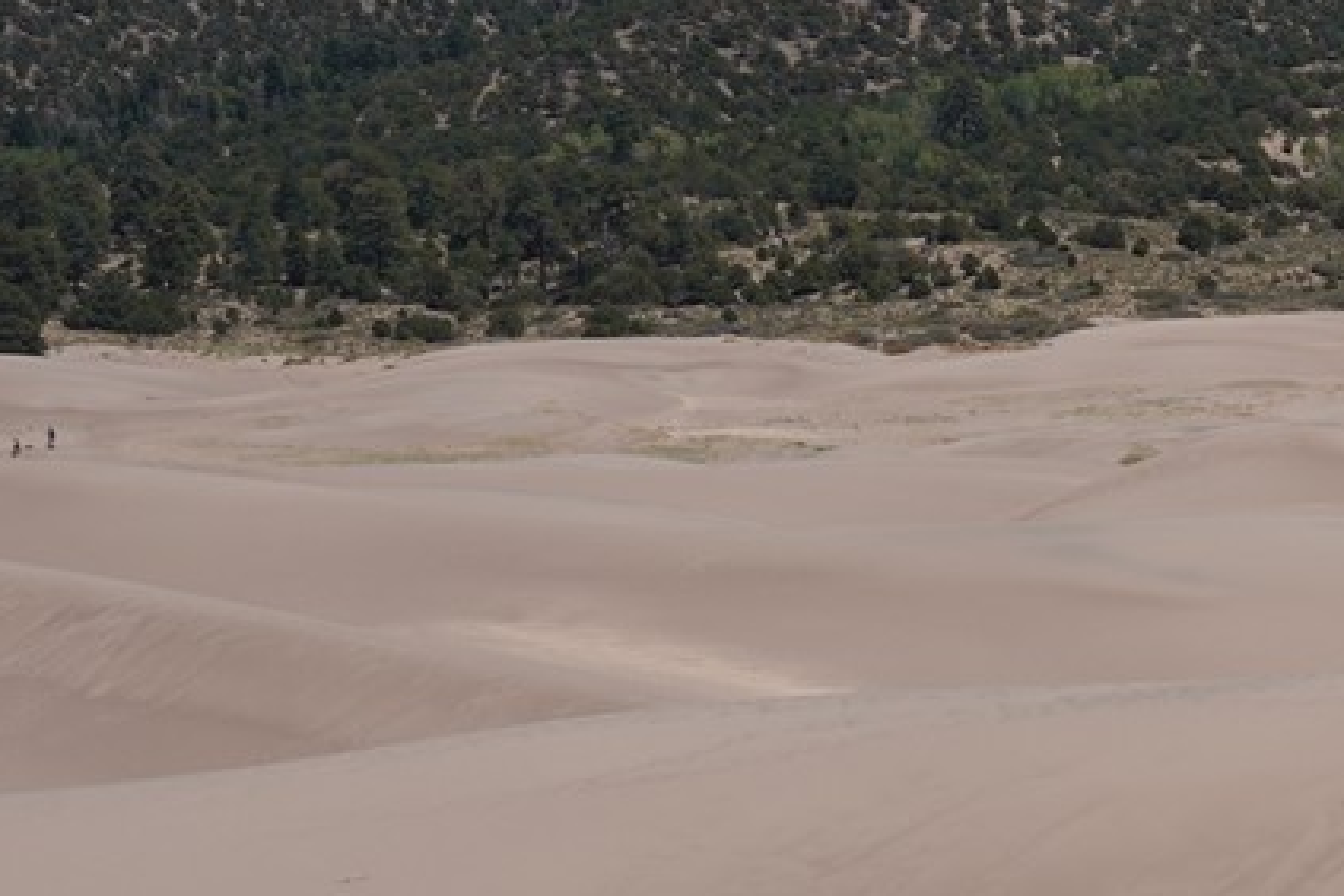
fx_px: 7951
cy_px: 785
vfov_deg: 6.4
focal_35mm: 213
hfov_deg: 9.1
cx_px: 2612
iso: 80
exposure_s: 1/160
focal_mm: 45
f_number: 13
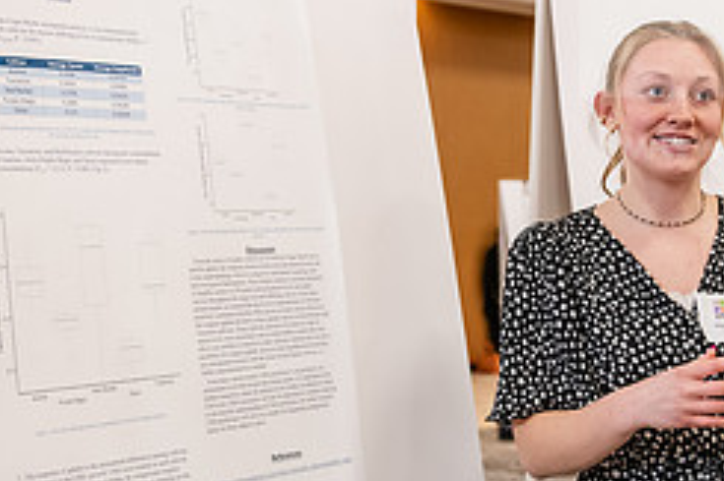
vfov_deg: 16.4
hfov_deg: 24.4
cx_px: 491
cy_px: 208
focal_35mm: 83
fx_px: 1668
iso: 2000
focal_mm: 35
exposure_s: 1/160
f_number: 3.2
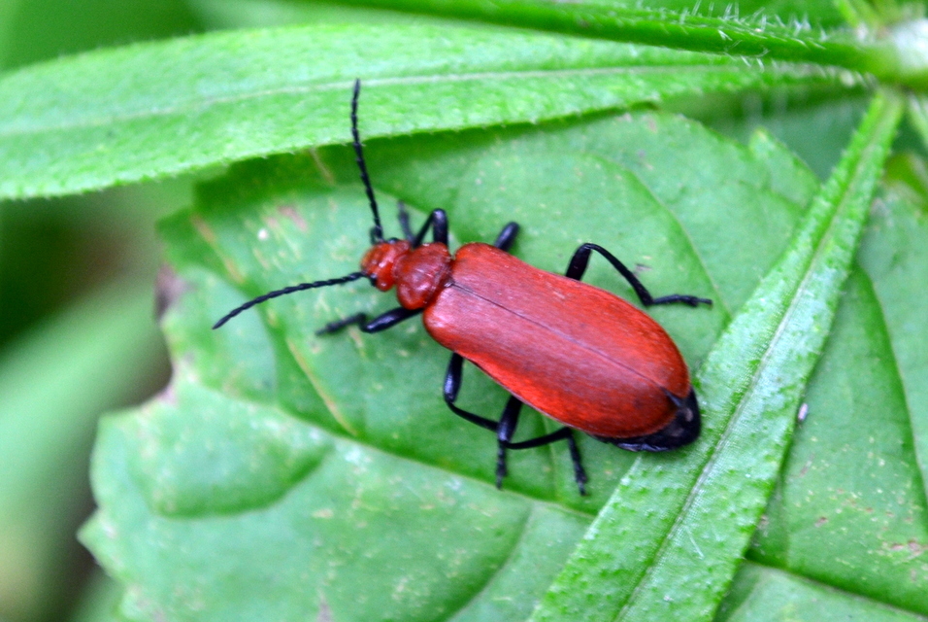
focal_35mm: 82
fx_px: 2129
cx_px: 464
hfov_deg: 24.6
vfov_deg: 16.6
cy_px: 311
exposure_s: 1/60
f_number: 5.6
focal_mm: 55
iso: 400
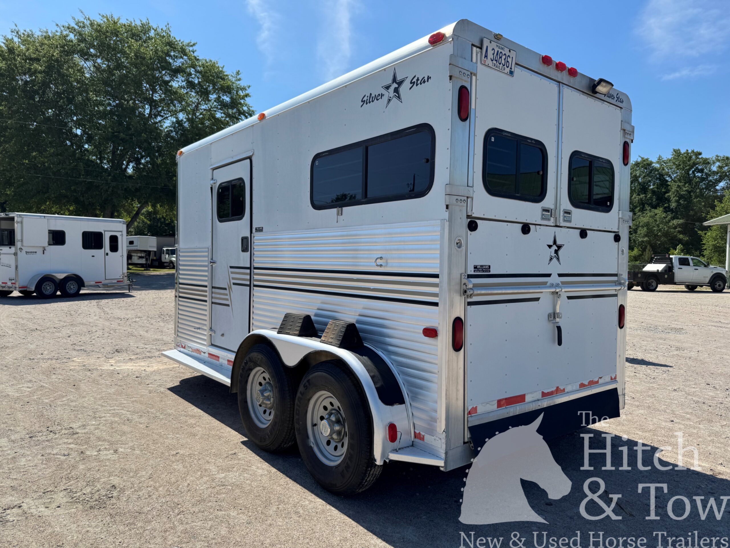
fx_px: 506
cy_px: 274
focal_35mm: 24
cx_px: 365
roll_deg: -1.0
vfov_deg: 56.8
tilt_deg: -2.5
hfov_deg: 71.6
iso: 80
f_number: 1.78
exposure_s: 1/5348
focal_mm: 6.76
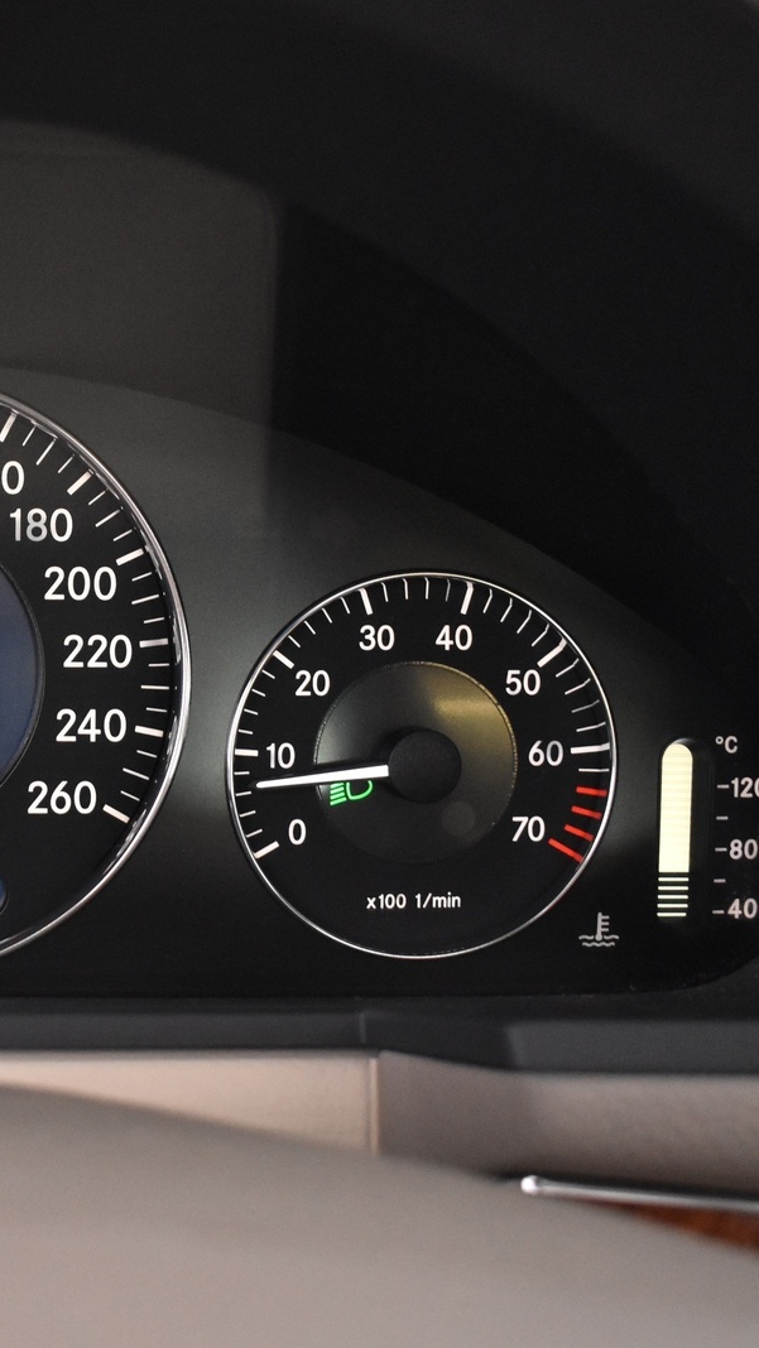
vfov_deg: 38.0
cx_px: -133
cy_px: 668
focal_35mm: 55
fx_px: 1960
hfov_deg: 20.6
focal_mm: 23
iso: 3200
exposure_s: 1/30
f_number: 3.8
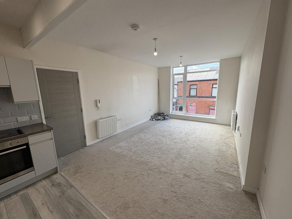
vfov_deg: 85.7
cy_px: 110
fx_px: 118
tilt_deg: -11.0
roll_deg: +2.0
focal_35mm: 14
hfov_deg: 102.1
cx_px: 146
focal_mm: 2.22
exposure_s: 1/206
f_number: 2.2
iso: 40
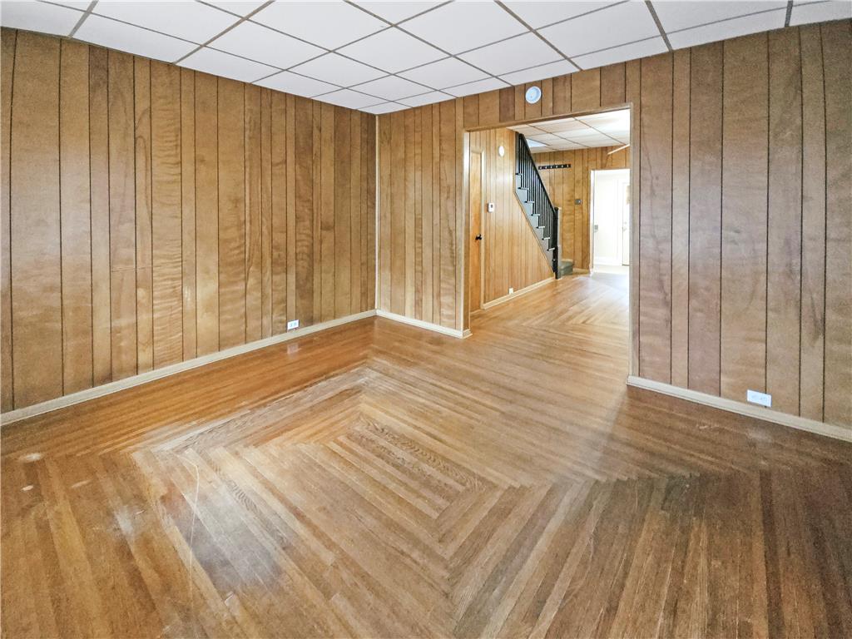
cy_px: 320
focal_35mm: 13
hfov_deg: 106.2
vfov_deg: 89.9
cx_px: 426
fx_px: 320
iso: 500
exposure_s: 1/15
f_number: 2.2
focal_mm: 2.2
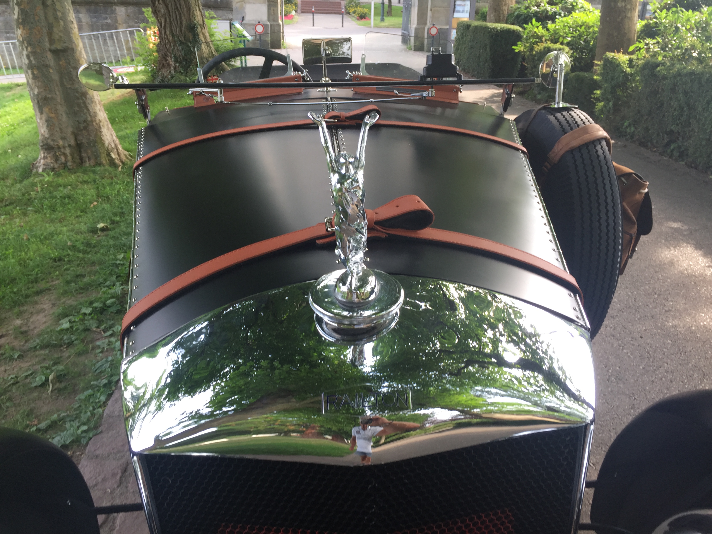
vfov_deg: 48.2
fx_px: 596
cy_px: 267
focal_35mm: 29
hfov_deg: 61.7
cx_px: 356
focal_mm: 4.15
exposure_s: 1/108
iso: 32
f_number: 2.2
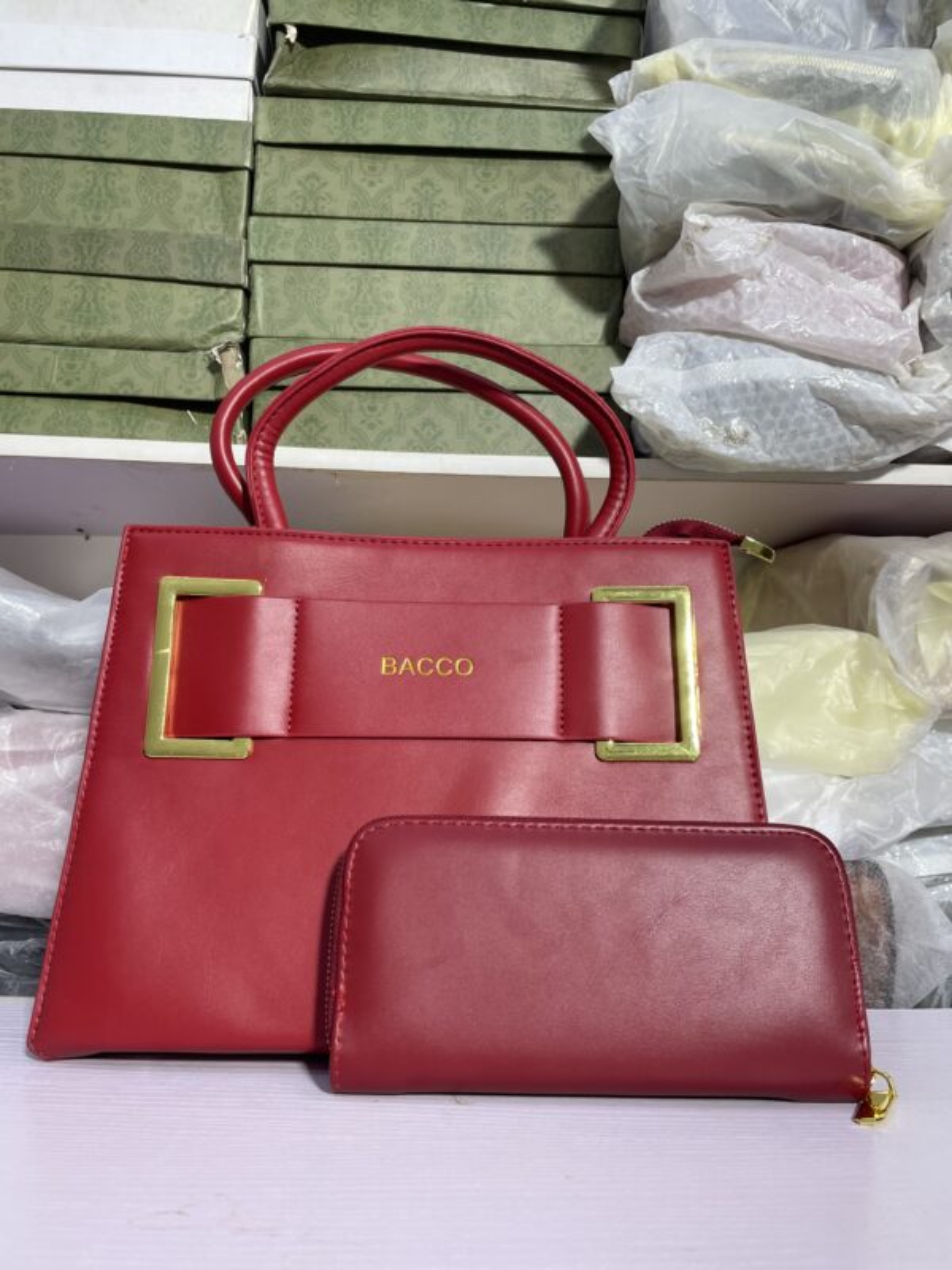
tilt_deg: +7.4
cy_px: 635
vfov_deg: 67.3
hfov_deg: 53.1
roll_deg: +0.5
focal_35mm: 26
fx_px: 953
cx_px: 476
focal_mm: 4.2
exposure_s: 1/125
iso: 32
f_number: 1.6
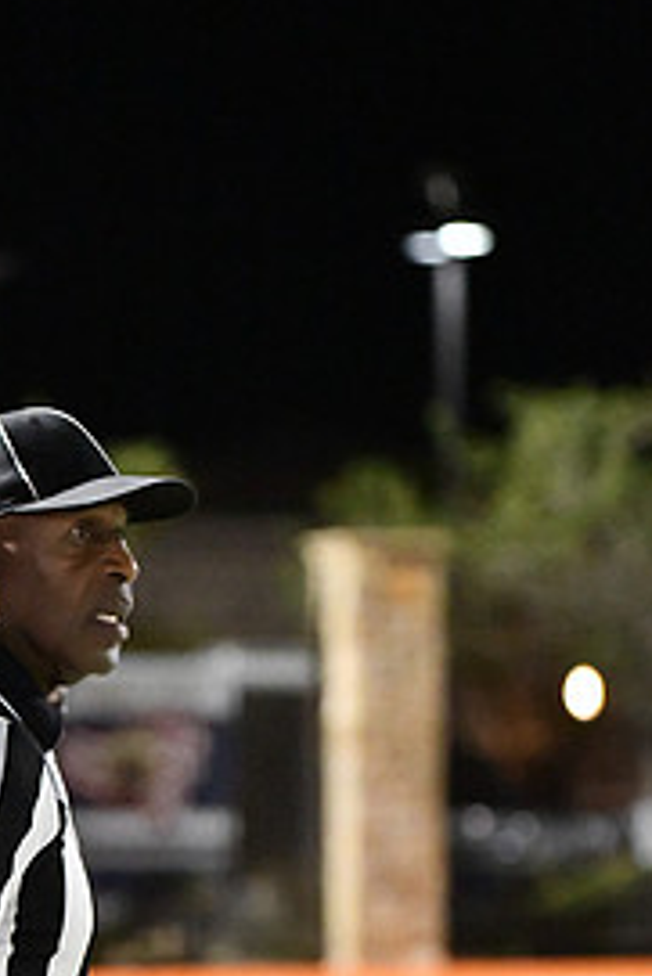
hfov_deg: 6.4
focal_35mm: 214
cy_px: 699
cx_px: 16
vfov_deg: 9.6
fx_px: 5806
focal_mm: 100
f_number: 2.8
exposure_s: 1/1250
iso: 16000
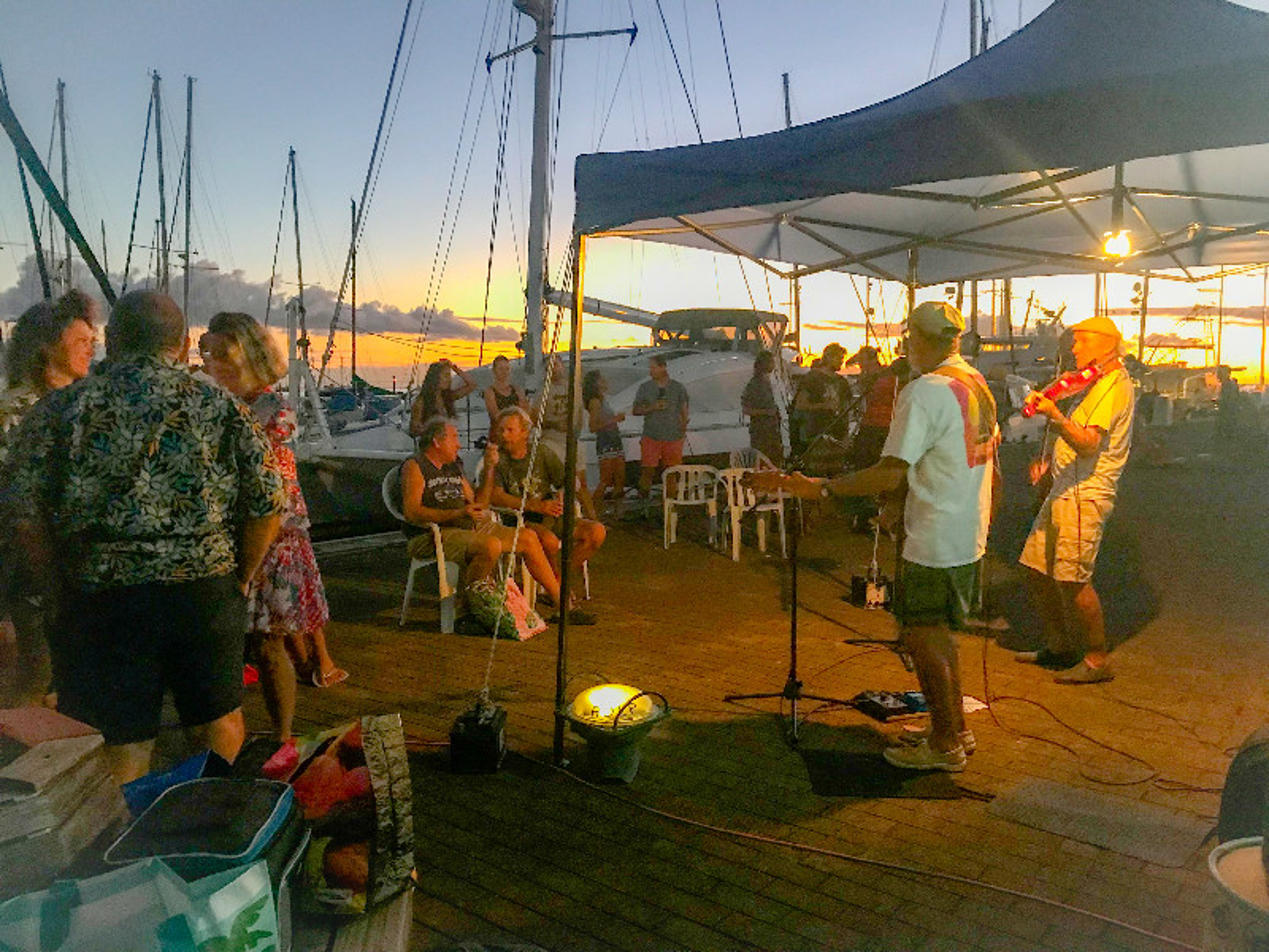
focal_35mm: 28
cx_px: 634
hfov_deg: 63.4
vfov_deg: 49.7
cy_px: 476
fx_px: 1026
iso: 80
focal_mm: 3.99
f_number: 1.8
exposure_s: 1/6
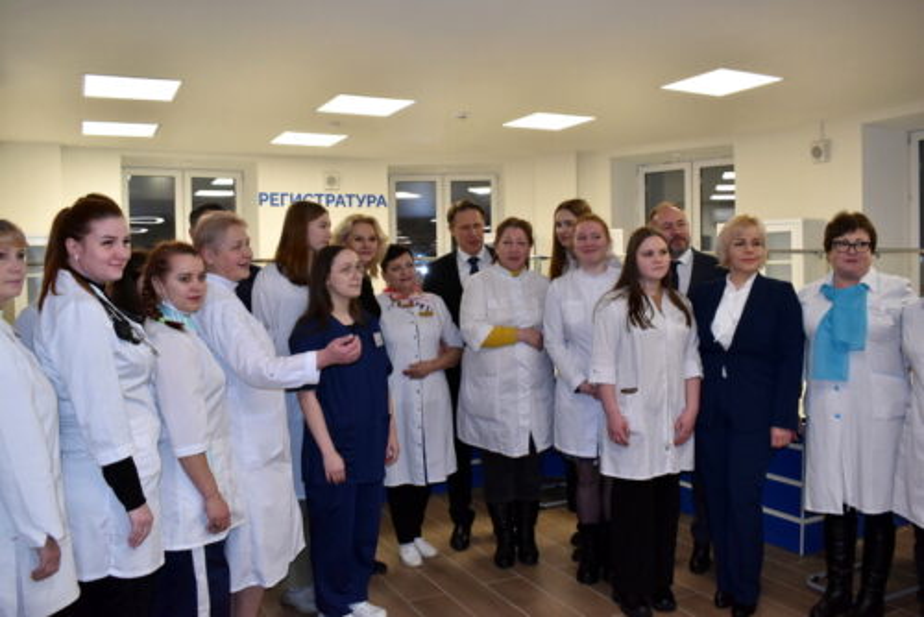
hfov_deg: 61.9
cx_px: 462
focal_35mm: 30
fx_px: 770
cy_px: 308
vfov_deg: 43.7
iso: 800
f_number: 5.6
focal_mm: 20
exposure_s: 1/125
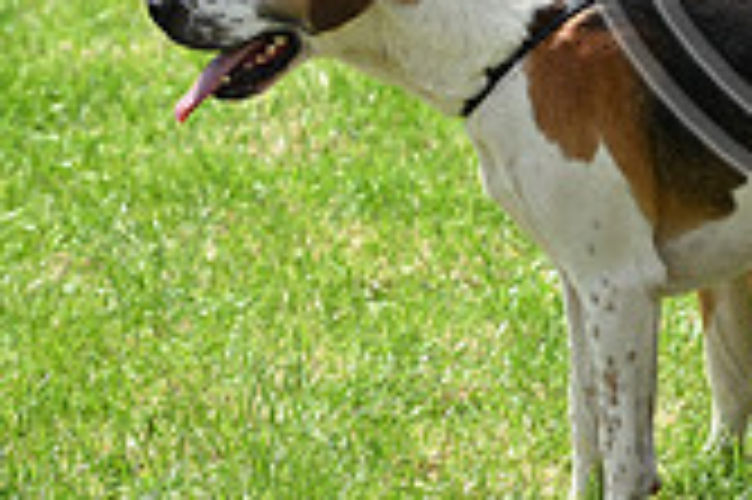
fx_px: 8431
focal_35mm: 404
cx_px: 964
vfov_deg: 3.4
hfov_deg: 5.1
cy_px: -268
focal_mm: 116
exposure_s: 1/1250
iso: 220
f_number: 4.5
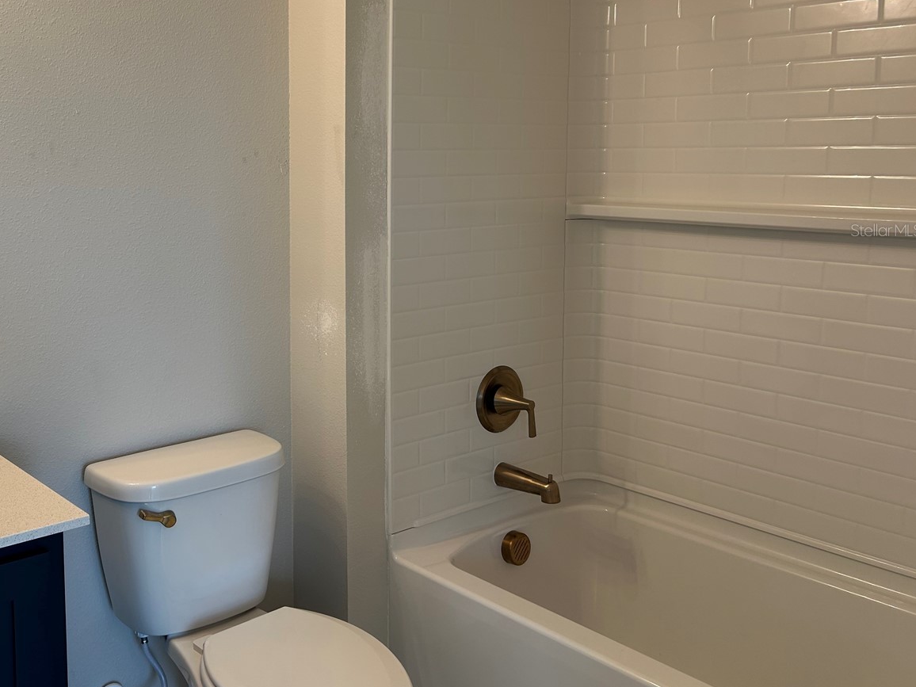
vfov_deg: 39.2
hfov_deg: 50.3
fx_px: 953
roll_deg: +1.2
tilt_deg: -4.4
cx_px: 292
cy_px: 230
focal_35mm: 36
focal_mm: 5.7
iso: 50
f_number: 1.5
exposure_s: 1/120
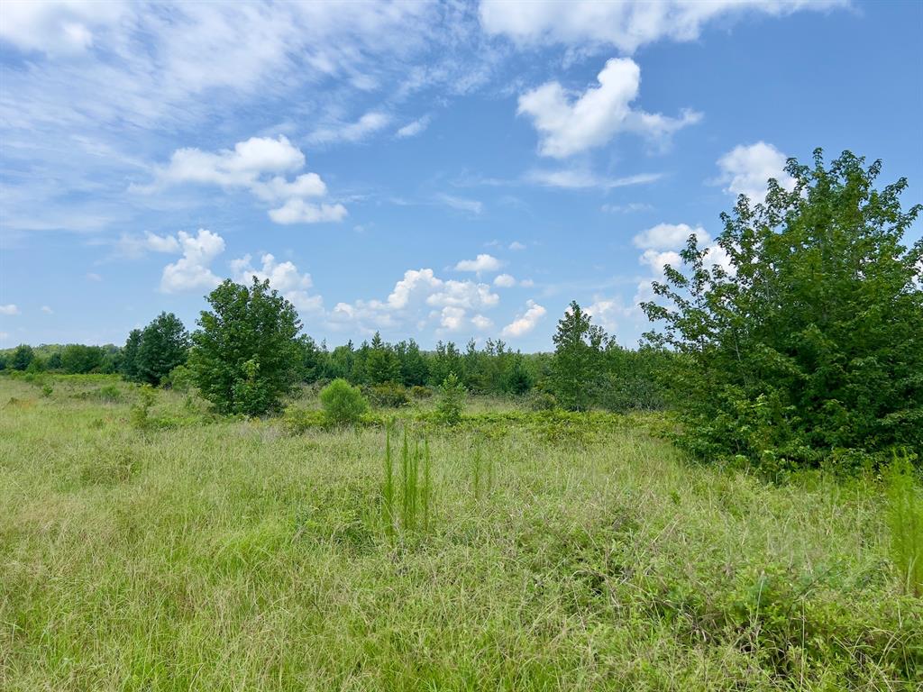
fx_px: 693
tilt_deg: +2.9
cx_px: 462
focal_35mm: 26
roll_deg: +0.0
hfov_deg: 67.3
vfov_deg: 53.1
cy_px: 346
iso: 50
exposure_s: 1/4831
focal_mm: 5.7
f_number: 1.5
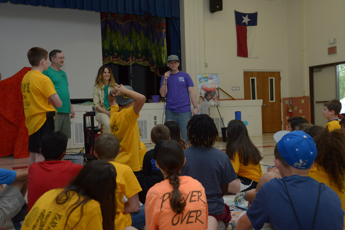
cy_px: 115
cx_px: 172
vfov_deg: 30.5
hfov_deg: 44.5
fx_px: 422
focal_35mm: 44
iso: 2000
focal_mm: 44
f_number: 6.3
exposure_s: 1/250
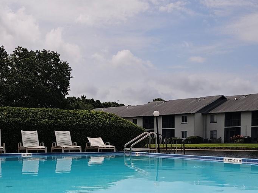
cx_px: 142
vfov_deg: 26.5
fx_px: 403
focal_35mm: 54
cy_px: 158
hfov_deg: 35.5
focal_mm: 6.3
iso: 10
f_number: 1.7
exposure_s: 1/2929
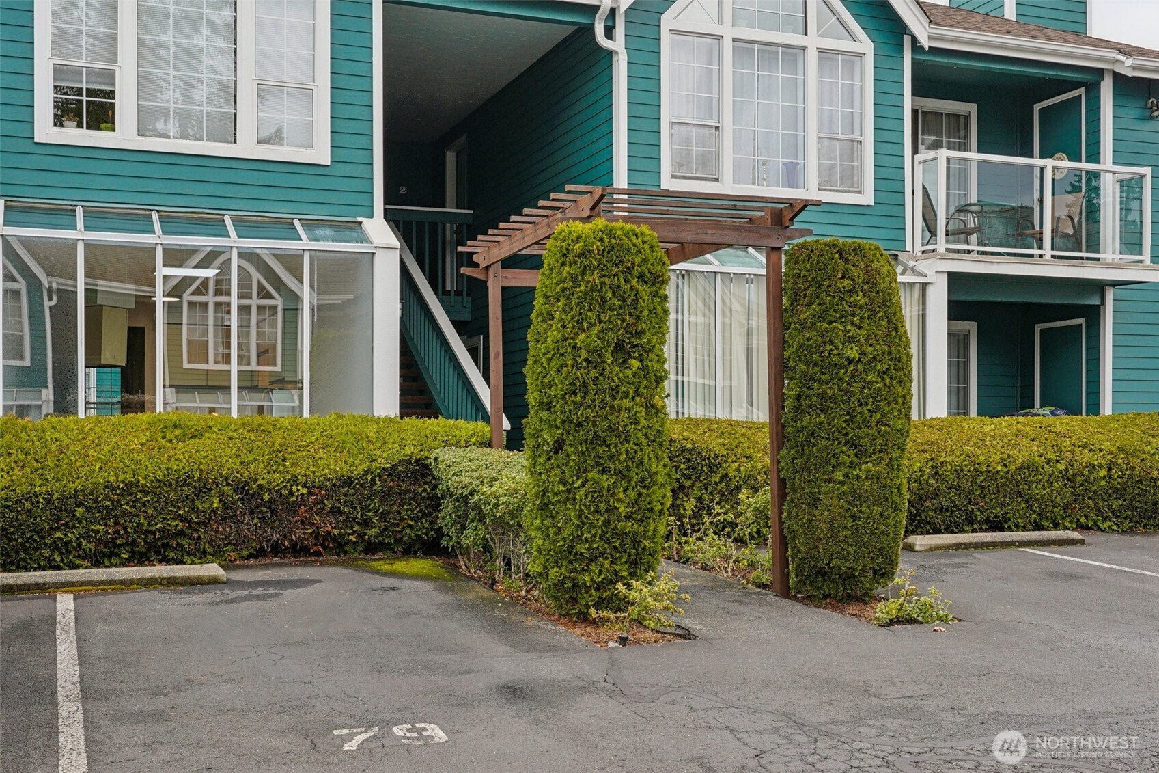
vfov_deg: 31.9
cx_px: 580
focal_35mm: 42
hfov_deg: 46.4
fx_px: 1352
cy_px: 386
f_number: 8
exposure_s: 1/90
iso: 400
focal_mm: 28
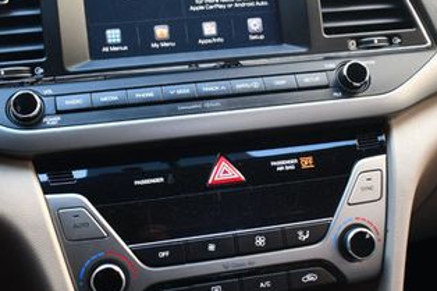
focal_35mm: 55
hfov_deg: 36.3
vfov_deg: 24.6
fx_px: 667
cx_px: 221
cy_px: 135
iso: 800
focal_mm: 18
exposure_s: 1/160
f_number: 3.5
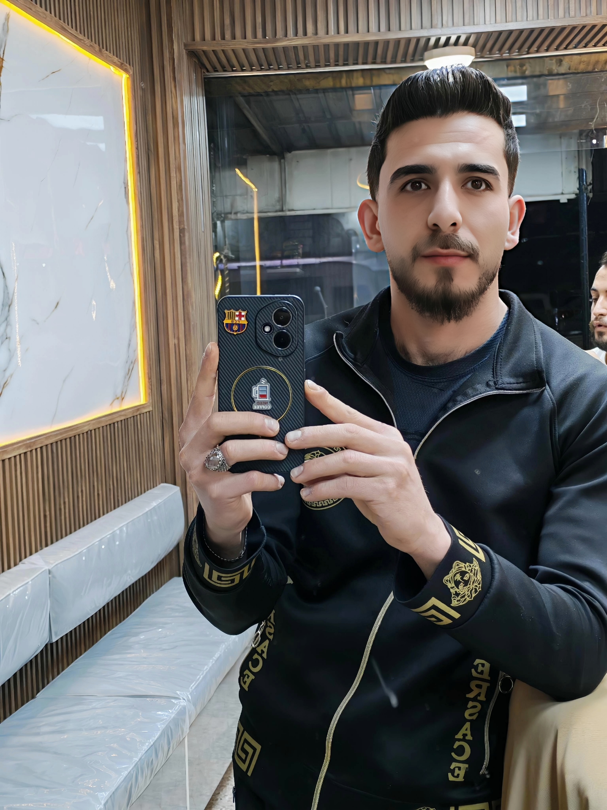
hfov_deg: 27.0
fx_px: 1263
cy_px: 405
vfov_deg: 35.5
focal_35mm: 54
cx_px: 304
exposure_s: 1/100
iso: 320
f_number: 1.9
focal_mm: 6.12
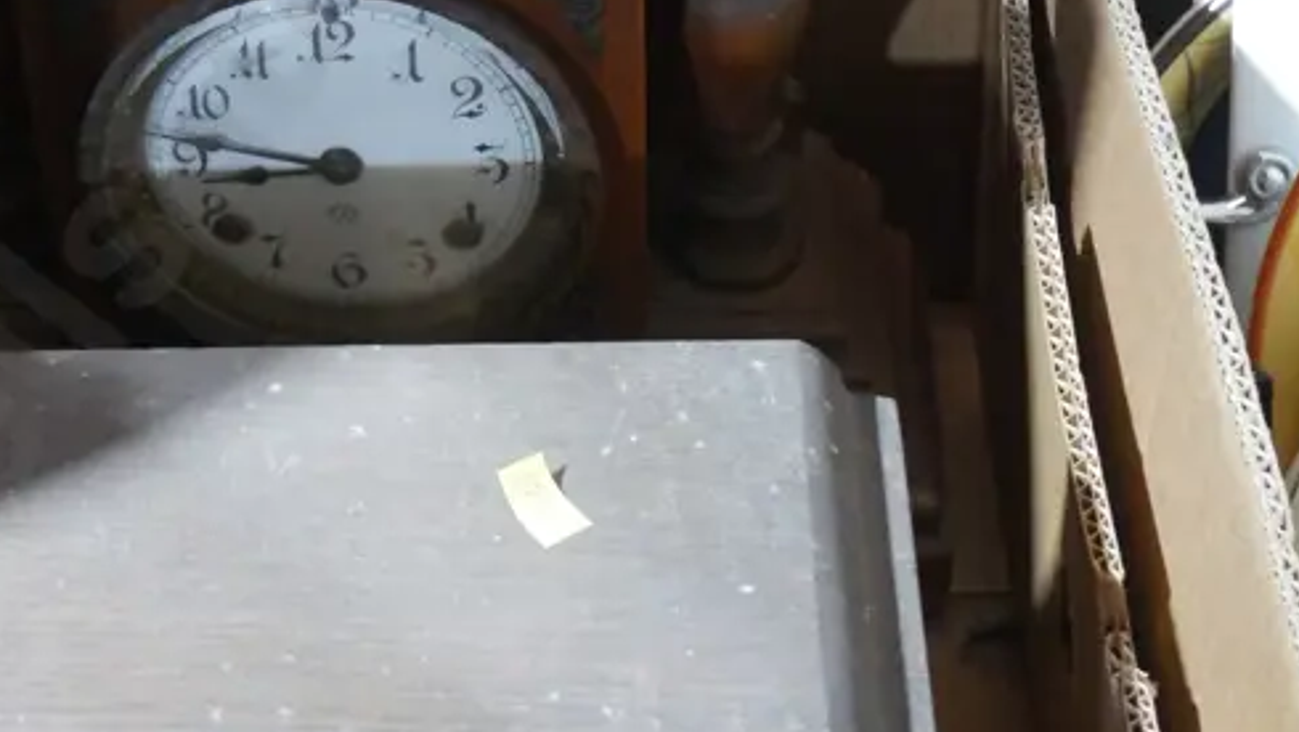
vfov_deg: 14.5
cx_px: 292
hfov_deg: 25.5
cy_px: 21
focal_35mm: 82
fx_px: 2825
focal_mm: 18
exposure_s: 1/50
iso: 3200
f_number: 4
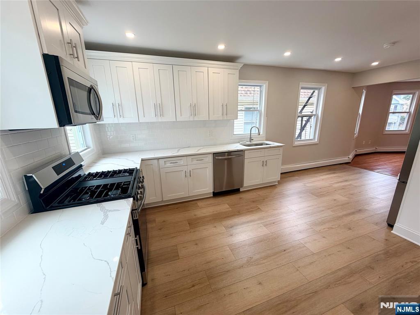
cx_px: 210
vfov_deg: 85.7
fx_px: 170
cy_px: 158
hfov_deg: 102.1
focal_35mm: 14
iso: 80
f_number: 2.2
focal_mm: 2.22
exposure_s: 1/120
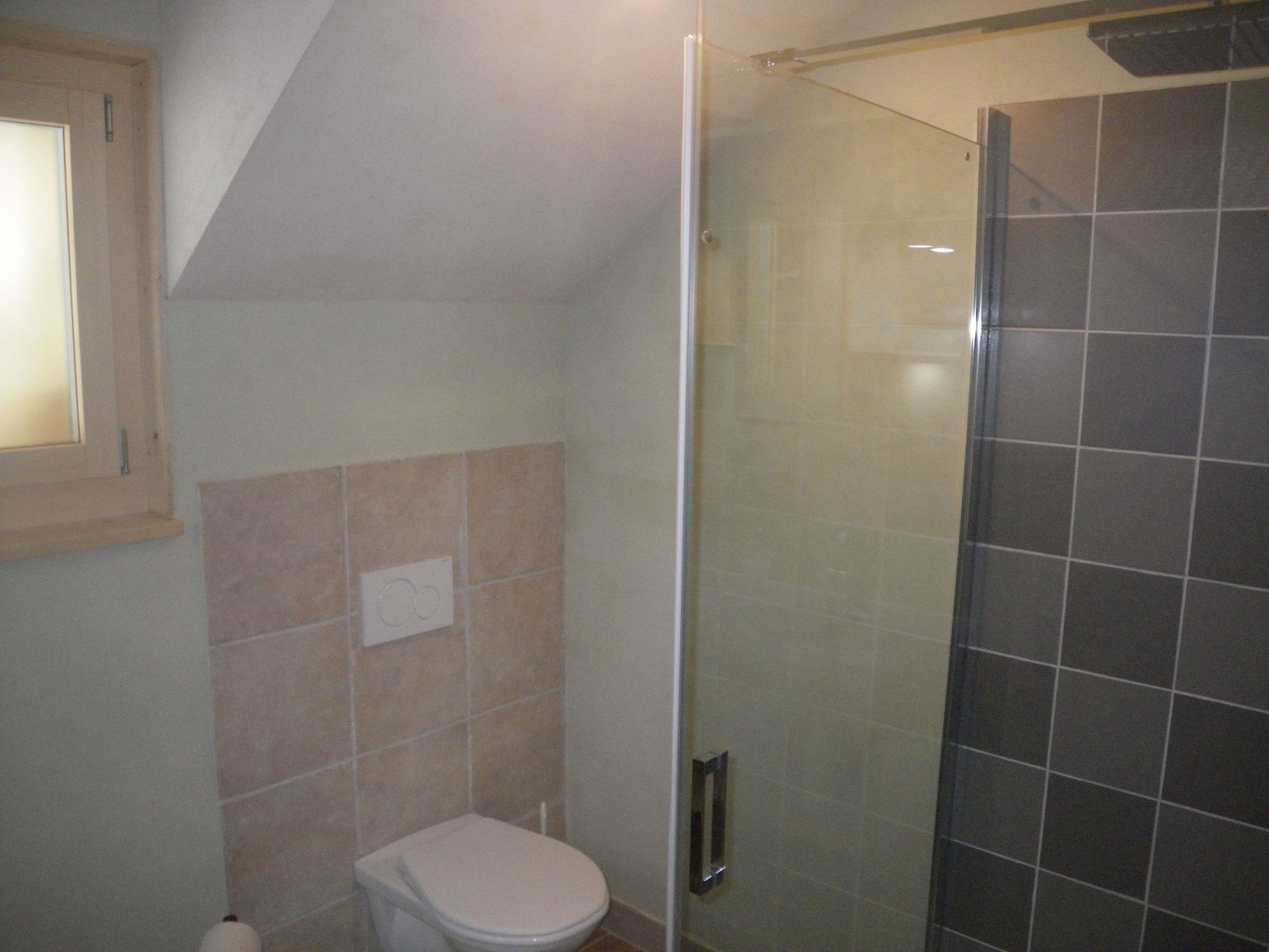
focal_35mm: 28
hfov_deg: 63.4
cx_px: 634
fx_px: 1026
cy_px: 476
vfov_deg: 49.7
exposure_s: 1/50
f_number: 3.5
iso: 400
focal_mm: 5
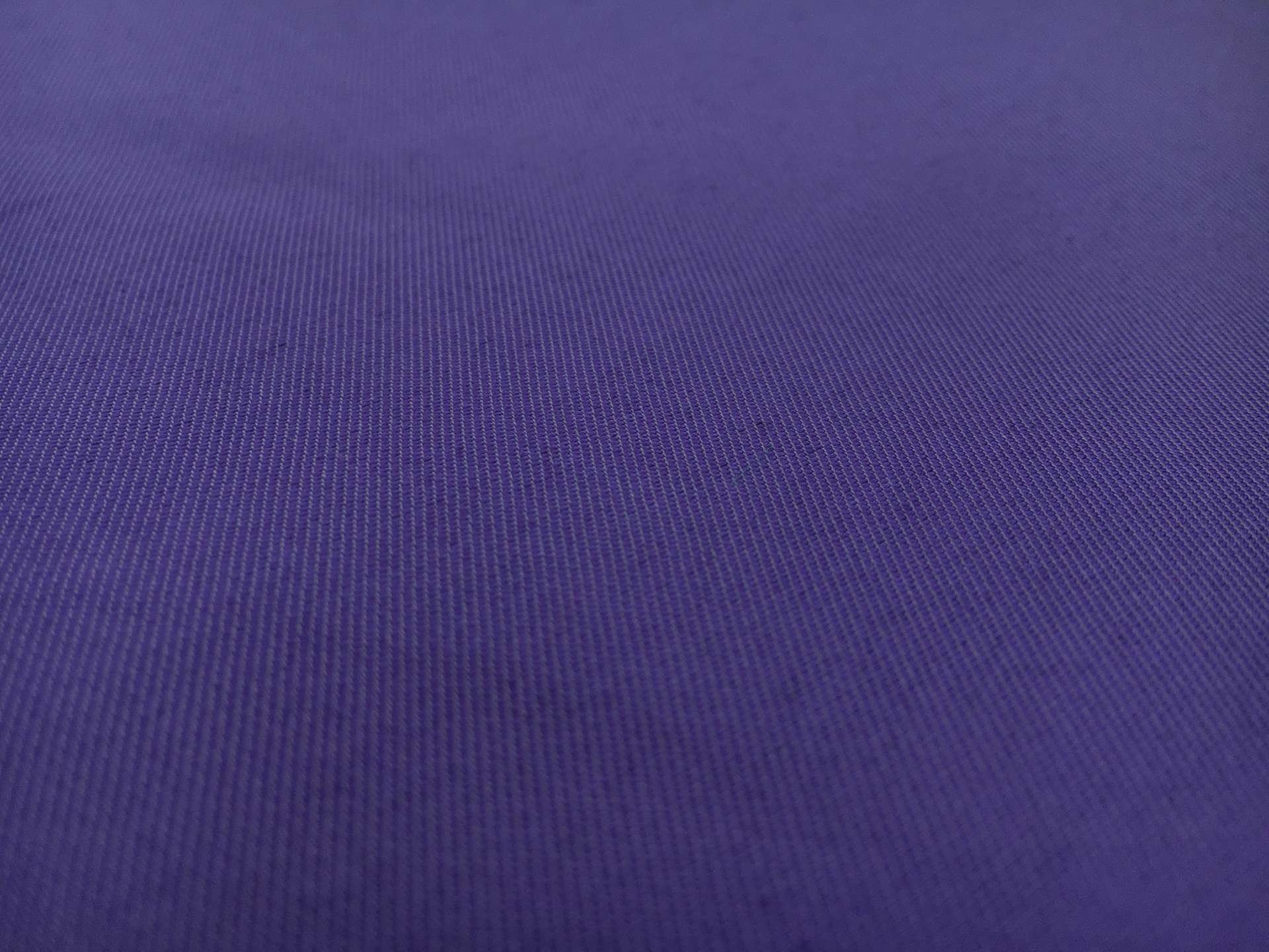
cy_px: 476
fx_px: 1063
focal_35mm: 29
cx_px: 634
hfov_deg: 61.7
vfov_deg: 48.2
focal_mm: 4.15
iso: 25
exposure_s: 1/60
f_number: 2.2
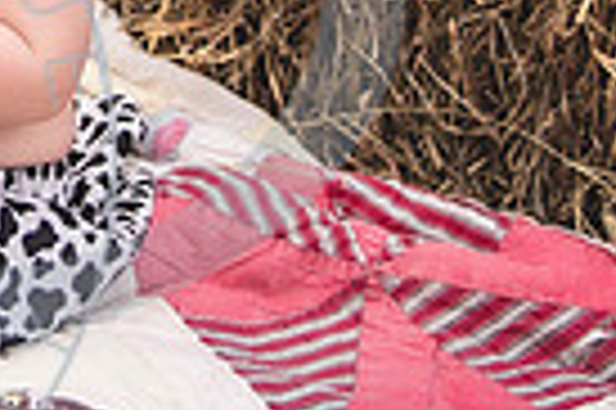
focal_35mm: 123
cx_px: -272
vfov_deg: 10.5
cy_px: -319
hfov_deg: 15.5
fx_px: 2102
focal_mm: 26
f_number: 2.8
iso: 100
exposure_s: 1/400
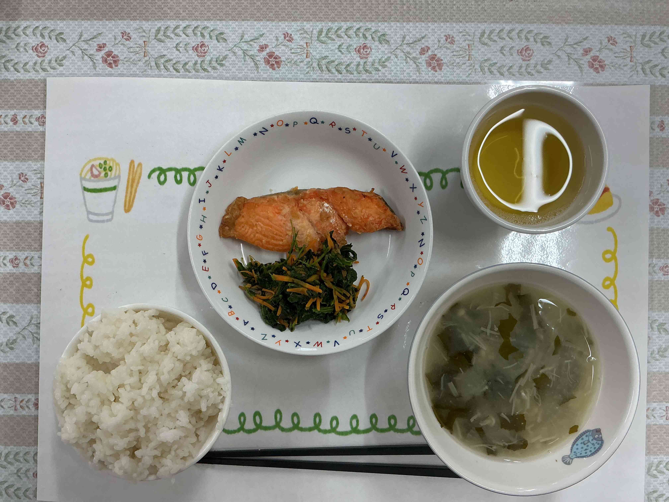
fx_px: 560
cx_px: 334
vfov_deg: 48.2
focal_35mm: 29
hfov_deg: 61.7
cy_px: 251
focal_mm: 3
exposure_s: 1/120
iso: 50
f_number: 1.8
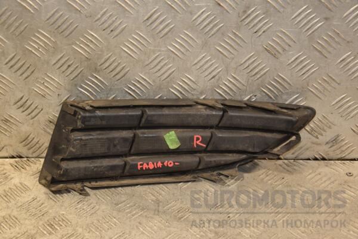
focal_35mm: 72
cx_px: 179
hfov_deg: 28.1
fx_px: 716
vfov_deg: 18.9
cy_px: 120
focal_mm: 48
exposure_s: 1/125
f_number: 4.8
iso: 800
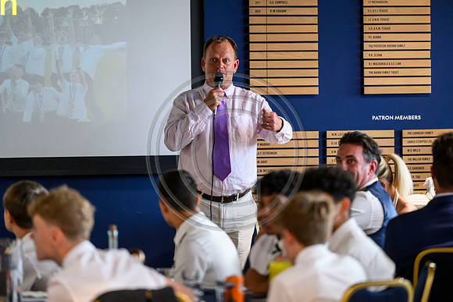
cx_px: 226
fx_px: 2454
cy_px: 151
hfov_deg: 10.5
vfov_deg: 7.0
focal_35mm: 195
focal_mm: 195
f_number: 3.2
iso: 5000
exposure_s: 1/160
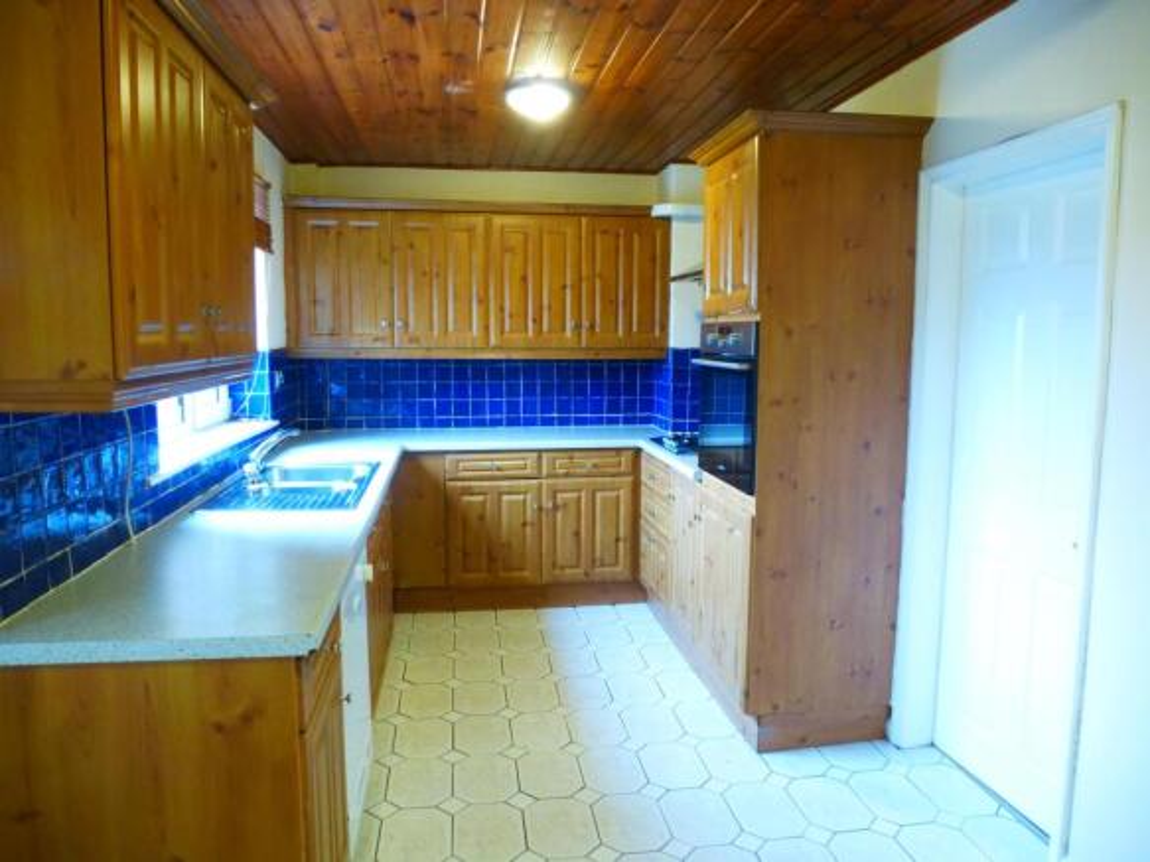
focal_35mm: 24
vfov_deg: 56.8
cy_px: 431
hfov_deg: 71.6
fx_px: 797
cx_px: 575
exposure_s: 1/6
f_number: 3.3
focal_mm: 4.3
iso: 400
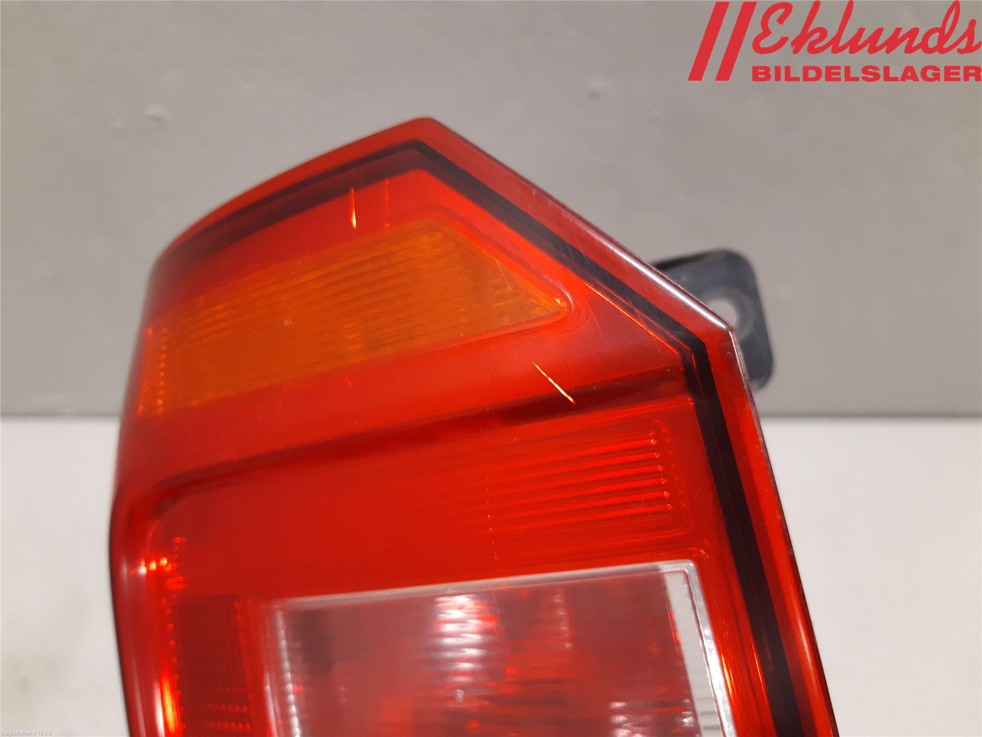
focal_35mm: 26
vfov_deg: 53.1
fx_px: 738
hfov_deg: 67.3
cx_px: 491
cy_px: 368
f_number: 1.7
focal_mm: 3.93
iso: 250
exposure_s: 1/50
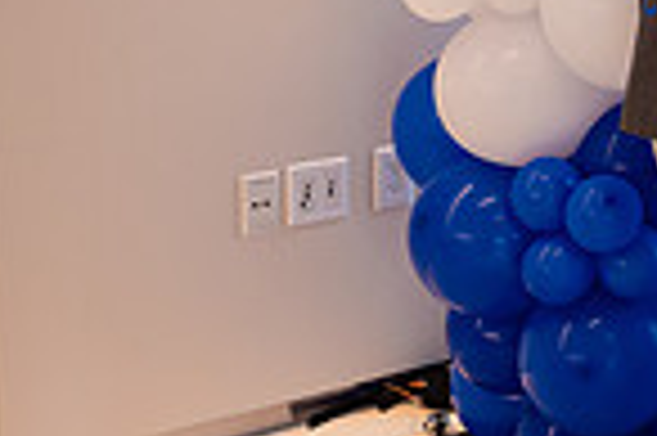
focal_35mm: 114
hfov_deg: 16.3
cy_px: -66
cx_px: 998
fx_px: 2078
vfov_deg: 11.8
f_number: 3.5
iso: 640
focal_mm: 26.5
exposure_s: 1/200
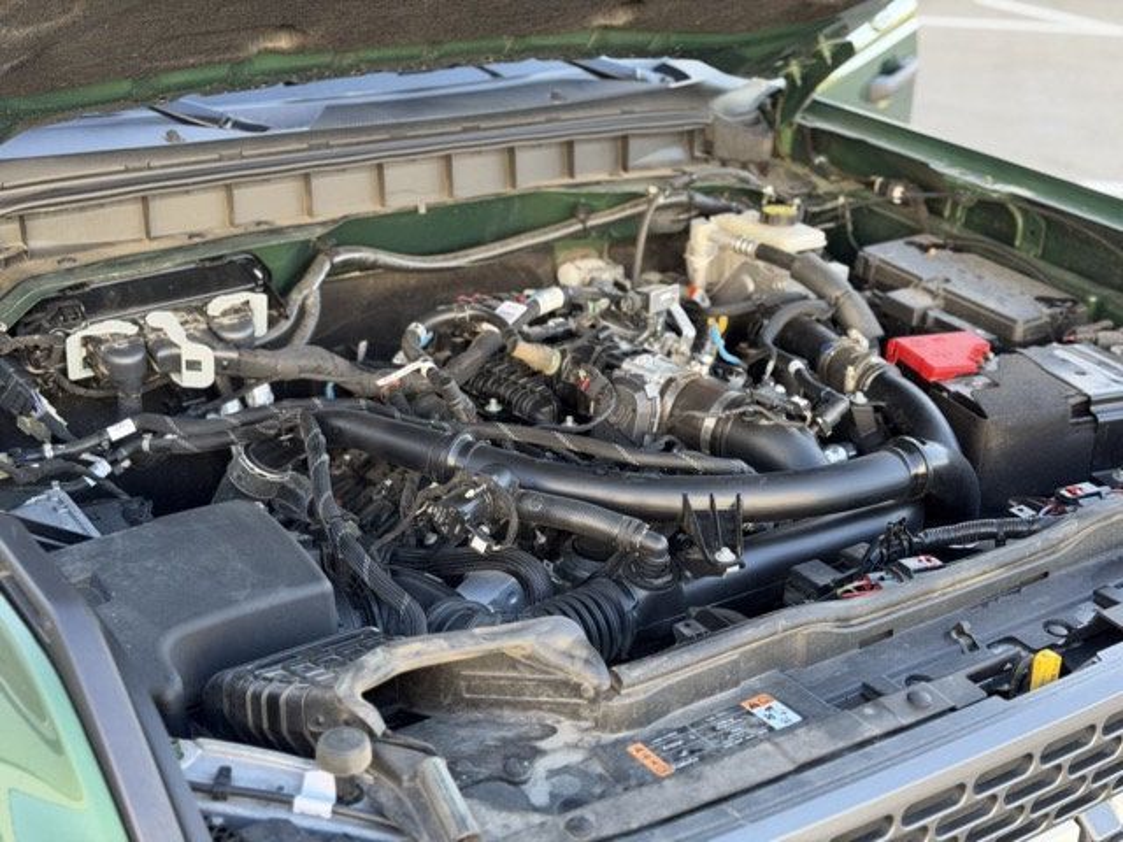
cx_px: 562
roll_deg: +1.9
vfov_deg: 30.3
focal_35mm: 48
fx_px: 1557
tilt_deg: -22.5
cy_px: 421
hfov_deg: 39.7
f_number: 1.78
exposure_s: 1/121
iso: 80
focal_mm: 6.76
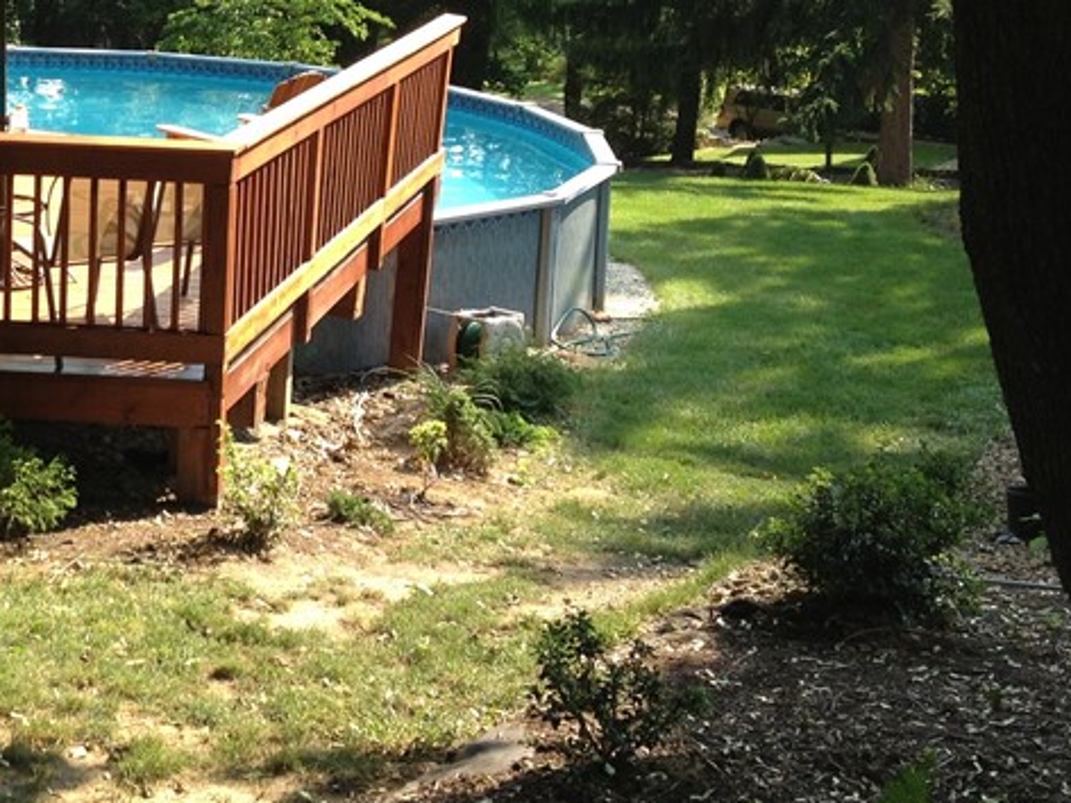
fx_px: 2351
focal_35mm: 76
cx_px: 48
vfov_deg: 19.1
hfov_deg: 24.7
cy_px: 109
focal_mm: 4.28
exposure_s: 1/276
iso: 50
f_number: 2.4
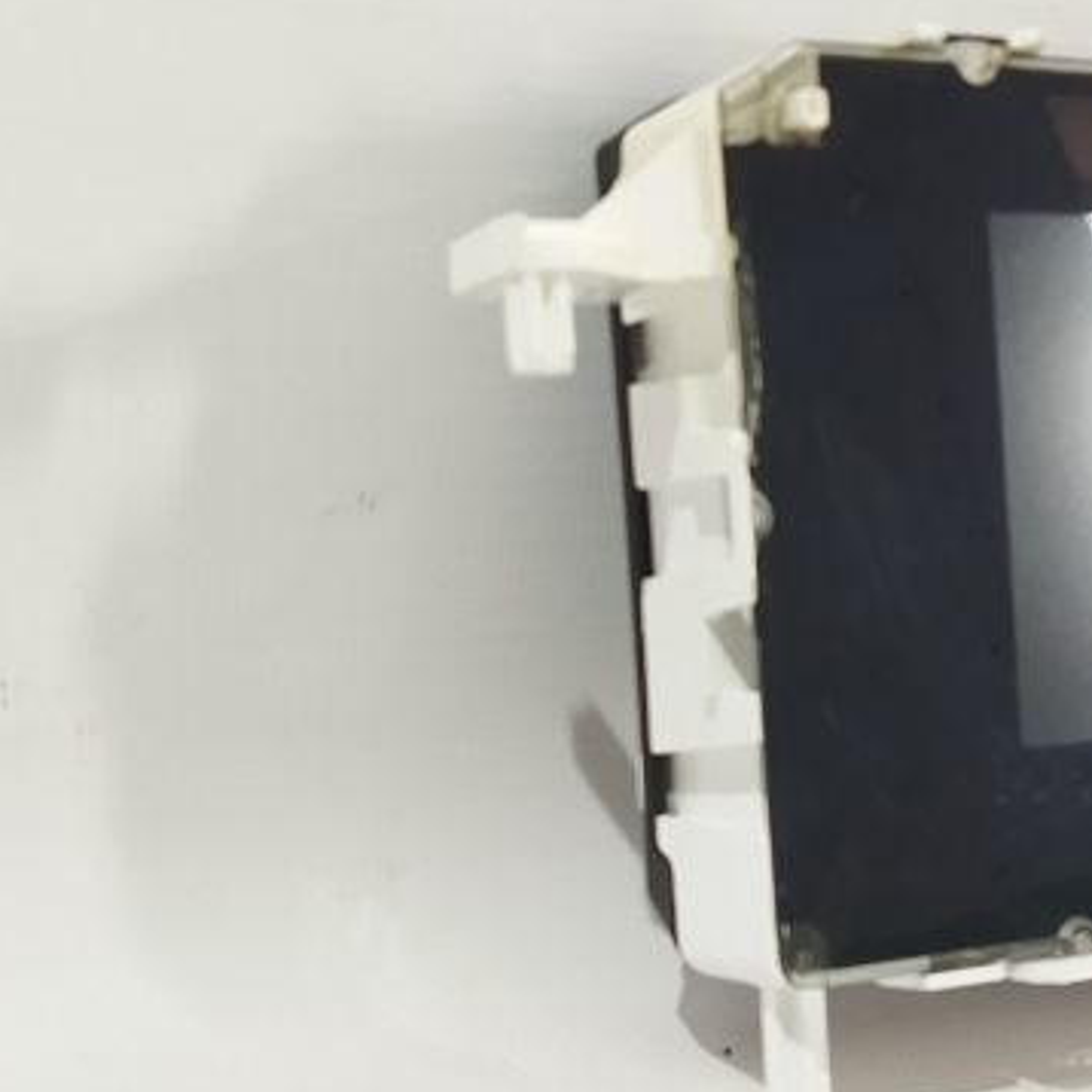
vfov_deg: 21.6
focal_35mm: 80
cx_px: 1016
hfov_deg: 21.1
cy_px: 717
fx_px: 2855
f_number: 1.79
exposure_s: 1/50
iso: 258
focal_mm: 4.71
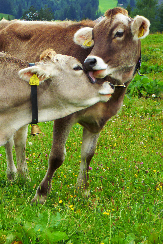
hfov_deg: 11.6
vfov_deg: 17.5
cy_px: 122
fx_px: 795
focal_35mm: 117
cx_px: 9
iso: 125
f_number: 4.8
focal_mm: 15
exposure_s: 1/60
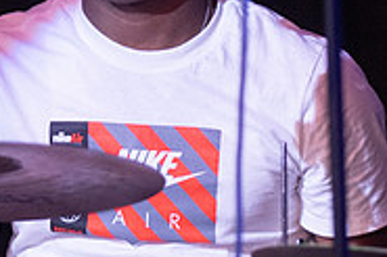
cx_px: 42
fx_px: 5993
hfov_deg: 3.7
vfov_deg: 2.5
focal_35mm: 558
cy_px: 31
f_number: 2.8
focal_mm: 102
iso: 1600
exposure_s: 1/200
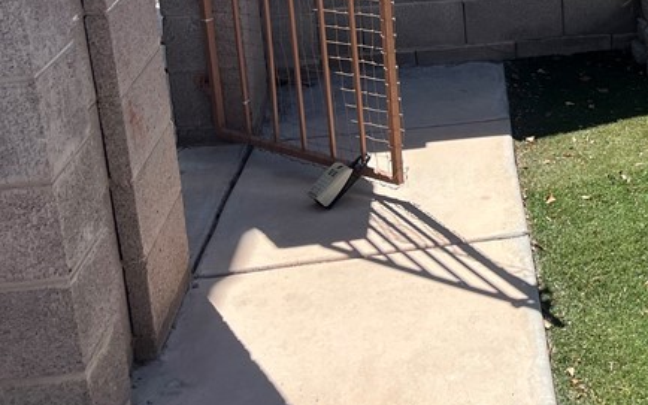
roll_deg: +0.4
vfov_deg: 19.3
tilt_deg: -14.8
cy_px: -28
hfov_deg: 28.0
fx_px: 1148
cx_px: 754
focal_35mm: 65
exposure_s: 1/1923
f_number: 1.6
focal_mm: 5.1
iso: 50
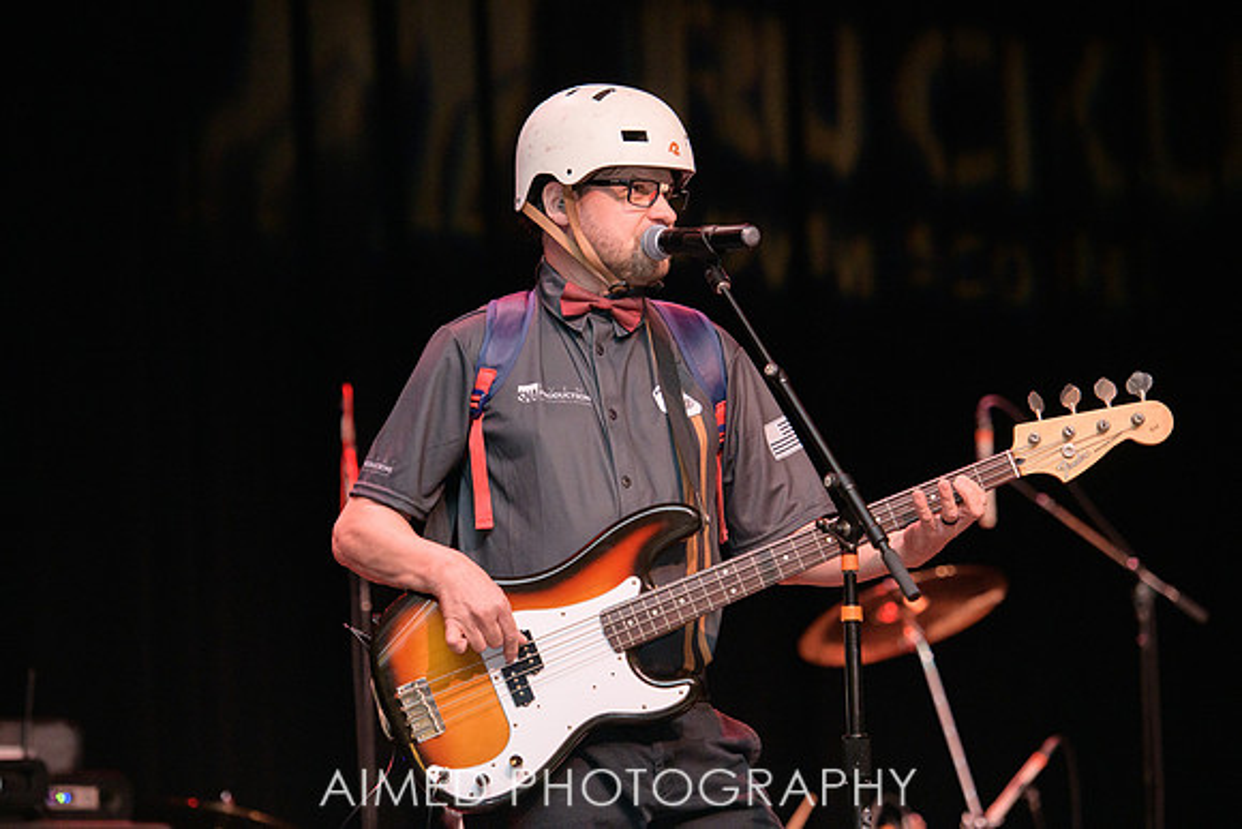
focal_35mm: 163
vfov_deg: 8.5
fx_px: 5607
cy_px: 394
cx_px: 591
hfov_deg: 12.6
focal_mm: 155
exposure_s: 1/250
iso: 2000
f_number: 3.5
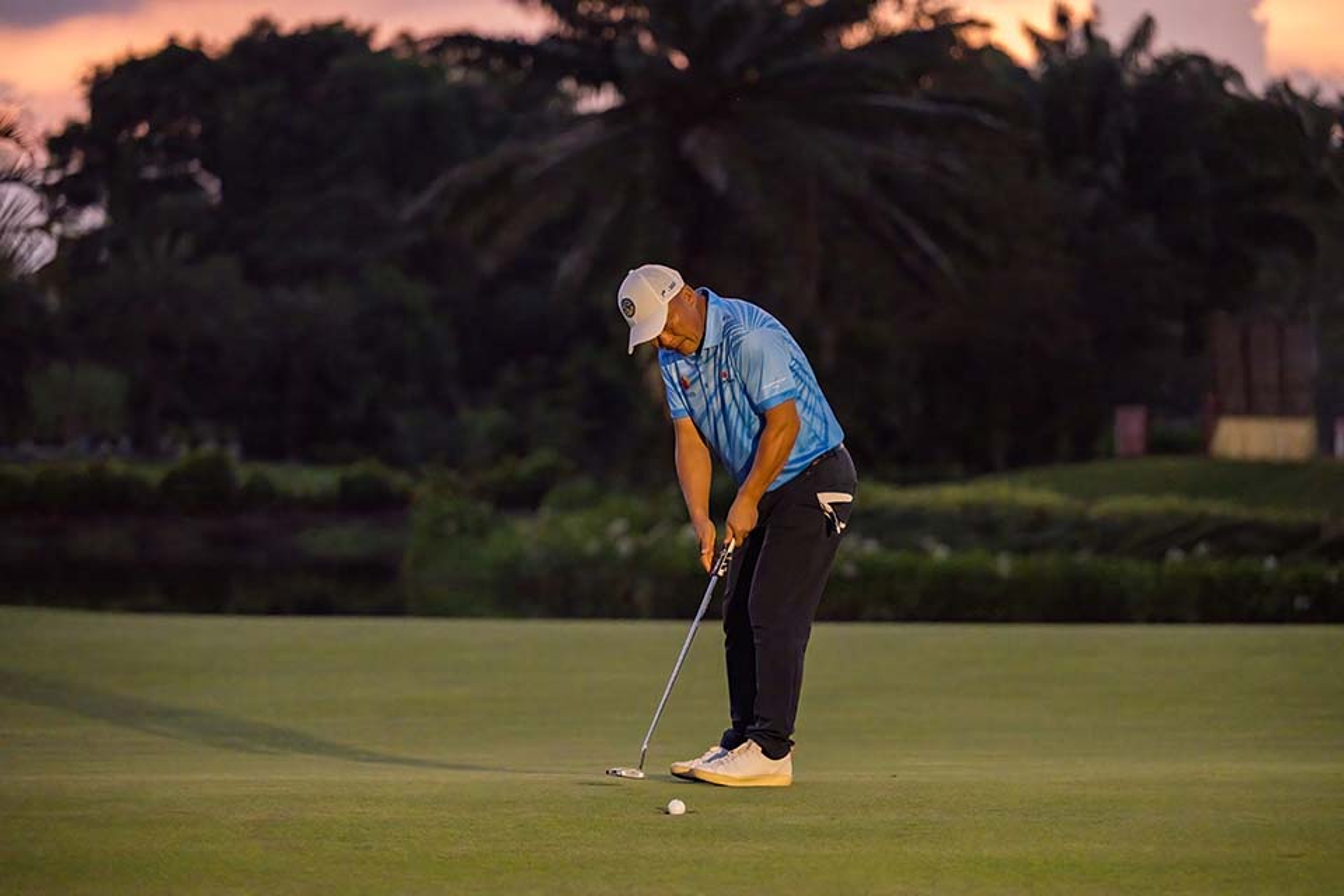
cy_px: 448
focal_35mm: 130
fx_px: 4853
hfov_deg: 15.8
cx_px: 672
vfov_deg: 10.5
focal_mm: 130
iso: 25600
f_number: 2.8
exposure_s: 1/200
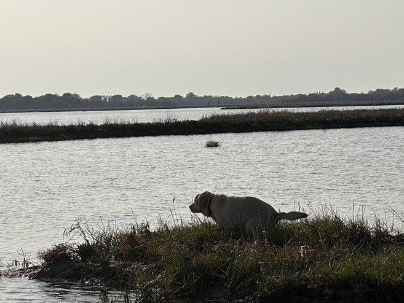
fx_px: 1401
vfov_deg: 12.4
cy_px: 145
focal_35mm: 120
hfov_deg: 16.3
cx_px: 303
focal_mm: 9
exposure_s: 1/3311
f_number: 2.8
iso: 32
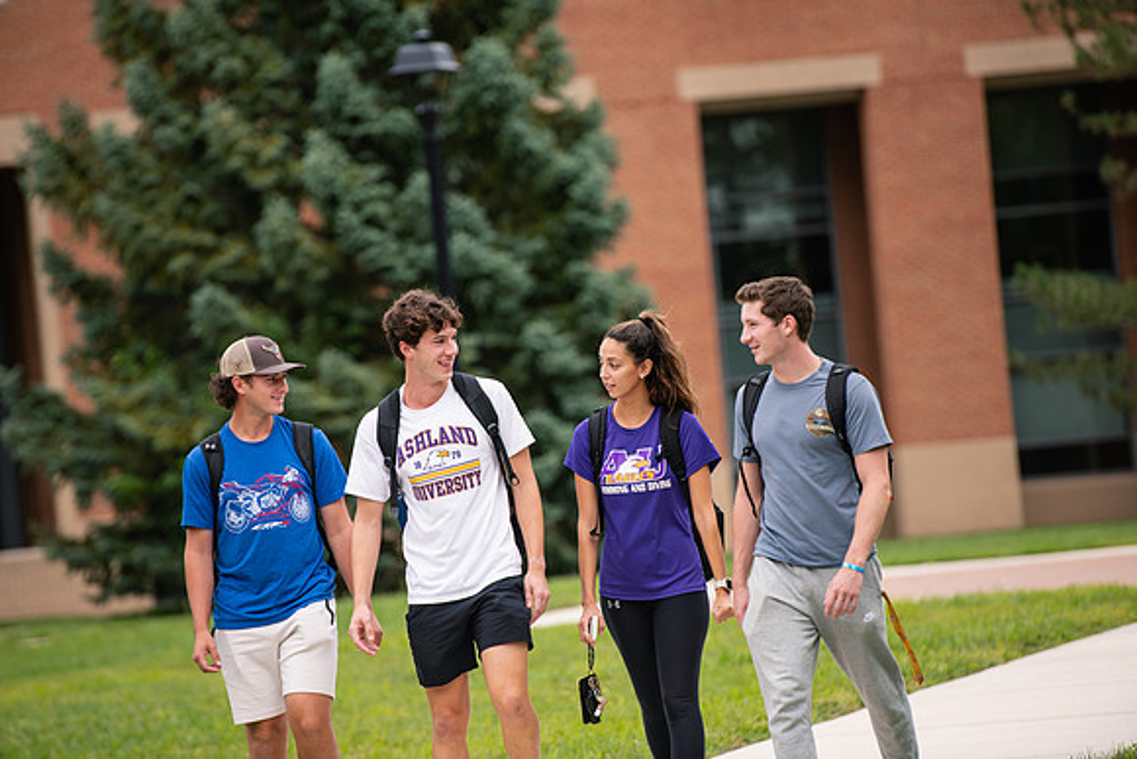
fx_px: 6318
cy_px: 380
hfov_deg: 10.3
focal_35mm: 200
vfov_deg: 6.9
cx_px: 568
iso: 160
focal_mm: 200
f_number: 3.2
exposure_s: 1/640
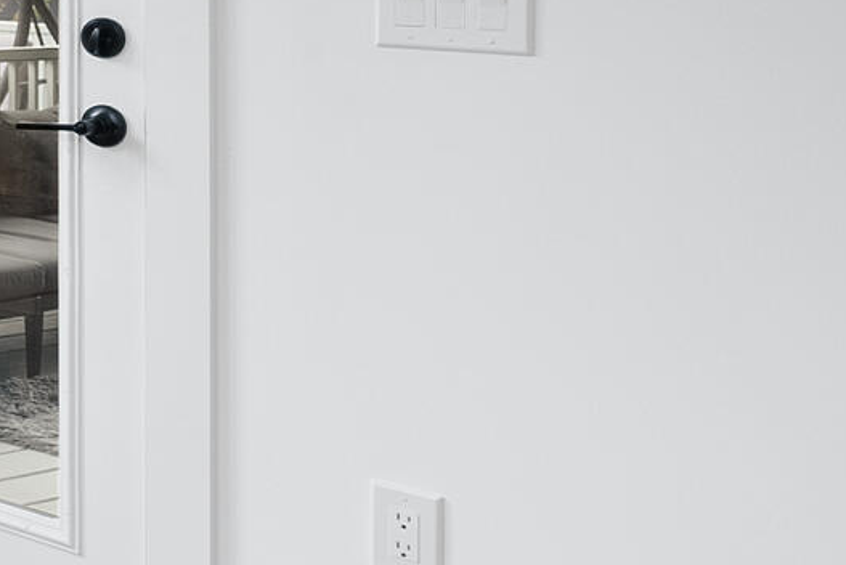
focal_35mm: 74
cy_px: -97
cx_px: -1101
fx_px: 1740
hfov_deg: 15.9
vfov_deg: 17.6
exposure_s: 1/30
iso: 500
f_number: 7.1
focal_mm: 13
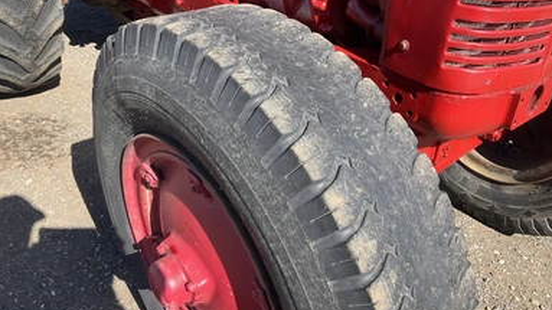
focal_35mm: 33
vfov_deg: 35.4
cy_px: 120
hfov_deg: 59.5
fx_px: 483
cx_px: 287
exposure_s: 1/674
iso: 25
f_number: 1.8
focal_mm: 3
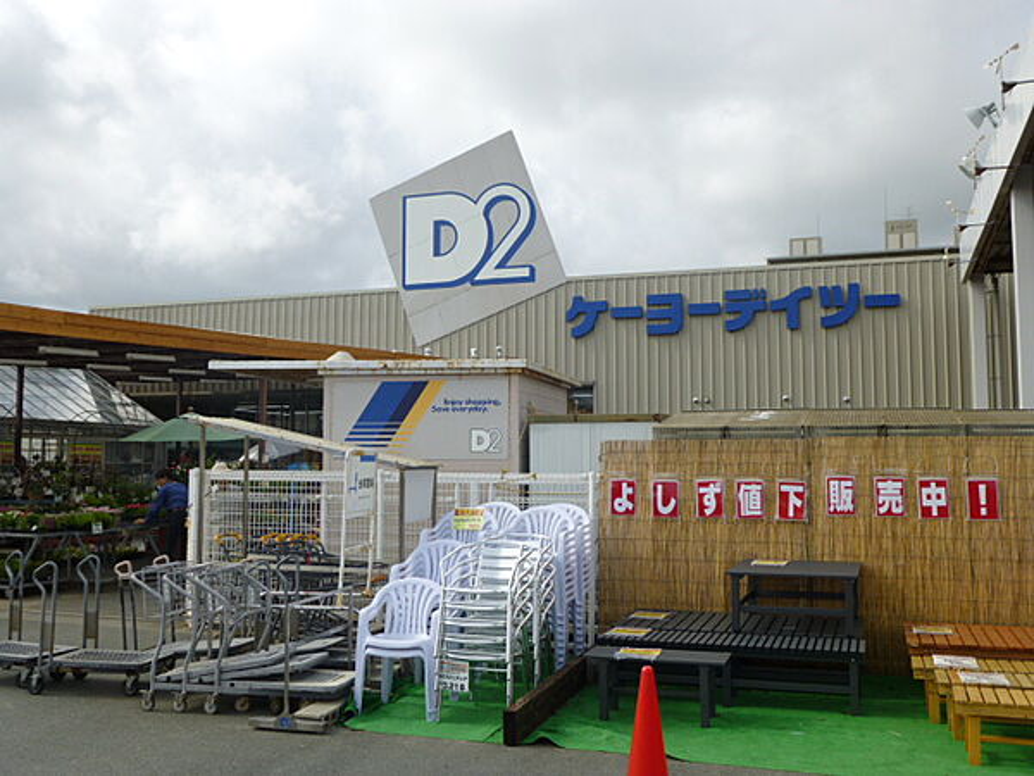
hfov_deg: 54.0
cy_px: 388
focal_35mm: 34
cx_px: 517
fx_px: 1016
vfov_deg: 41.8
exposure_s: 1/1000
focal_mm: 6
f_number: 3.5
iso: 100
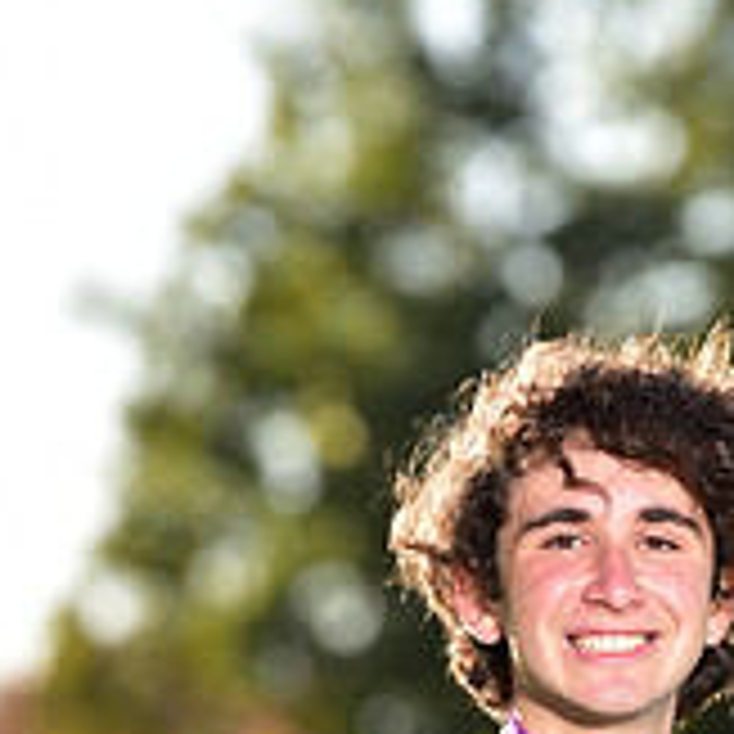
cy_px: 1099
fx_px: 14490
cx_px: 606
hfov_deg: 2.9
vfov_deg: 2.9
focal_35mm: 604
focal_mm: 200
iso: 100
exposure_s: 1/250
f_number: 5
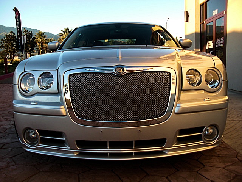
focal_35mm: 36
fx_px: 252
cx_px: 121
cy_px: 91
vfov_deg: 39.7
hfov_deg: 51.4
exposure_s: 1/125
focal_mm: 6.3
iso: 50
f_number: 2.8
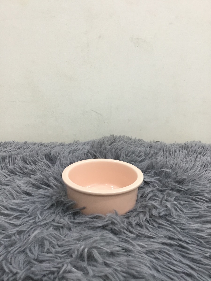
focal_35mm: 31
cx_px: 106
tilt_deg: -16.4
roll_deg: +0.2
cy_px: 140
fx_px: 252
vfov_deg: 58.4
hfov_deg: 45.4
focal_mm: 3.3
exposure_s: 1/33
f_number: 2.4
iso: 100
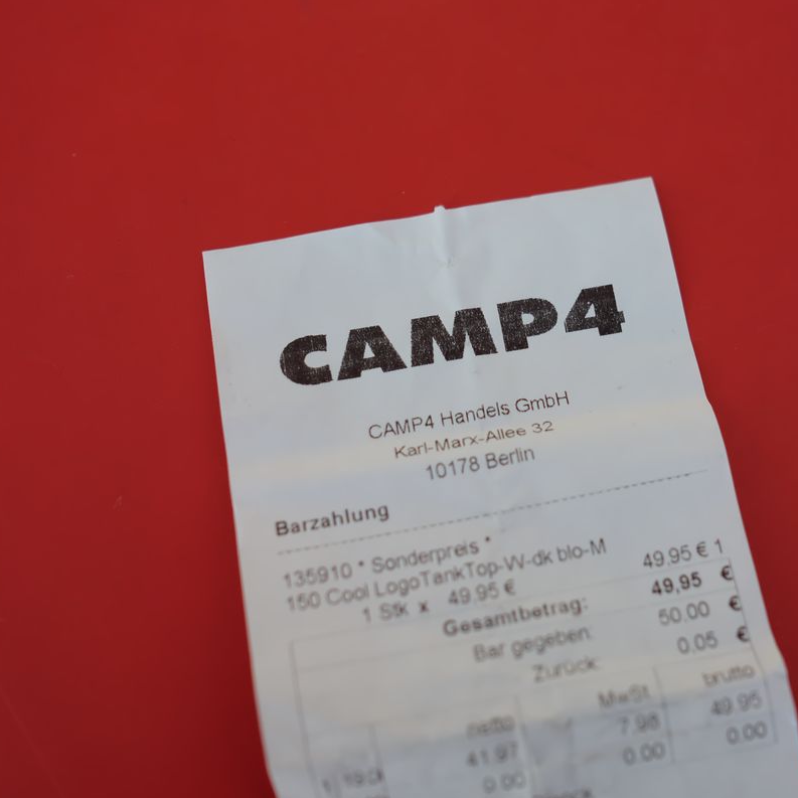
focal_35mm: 45
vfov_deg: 37.6
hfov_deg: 37.3
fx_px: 1174
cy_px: 398
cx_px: 509
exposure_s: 1/160
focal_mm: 23
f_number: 2.5
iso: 400
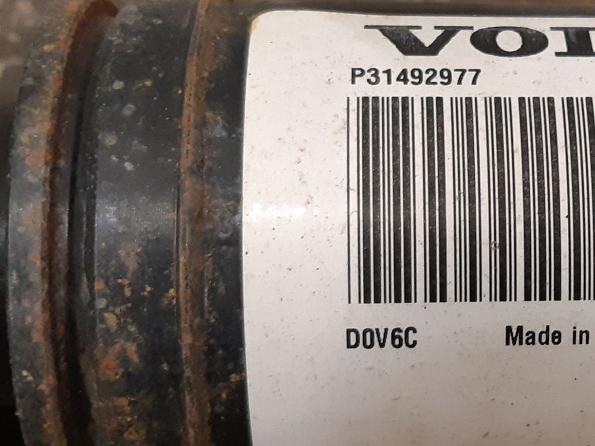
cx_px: 520
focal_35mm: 46
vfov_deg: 31.5
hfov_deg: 38.8
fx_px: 791
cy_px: 247
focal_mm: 3.93
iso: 250
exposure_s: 1/50
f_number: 1.7
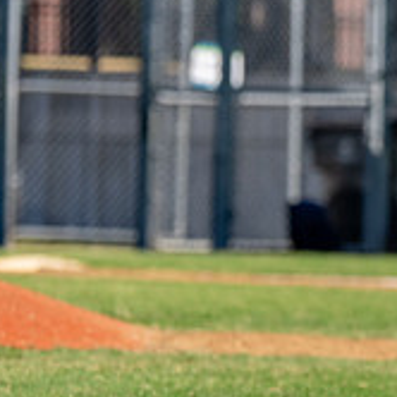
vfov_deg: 3.0
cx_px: 663
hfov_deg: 3.0
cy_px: 320
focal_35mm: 578
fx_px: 7500
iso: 125
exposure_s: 1/3200
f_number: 2.8
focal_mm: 126
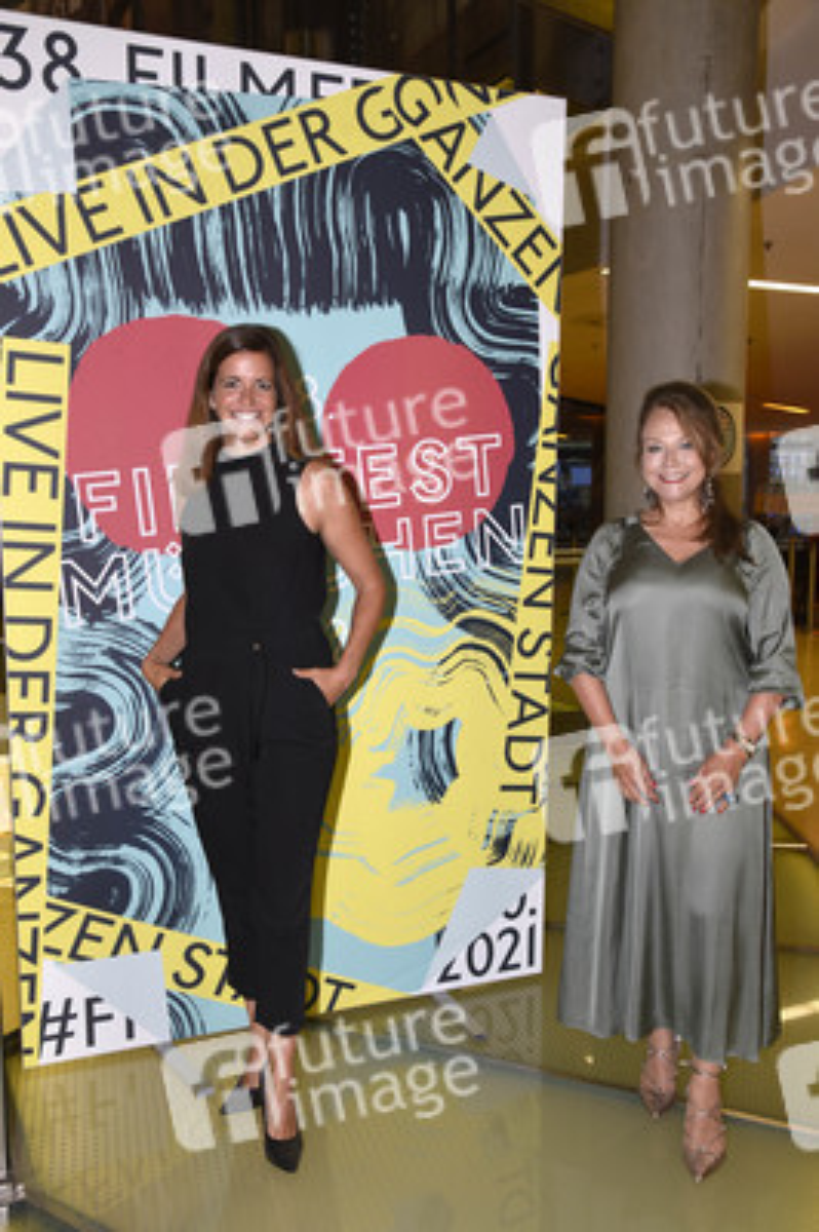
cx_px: 410
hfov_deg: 42.3
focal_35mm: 31
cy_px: 616
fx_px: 1060
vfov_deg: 60.3
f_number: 6.3
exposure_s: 1/50
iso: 800
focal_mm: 31
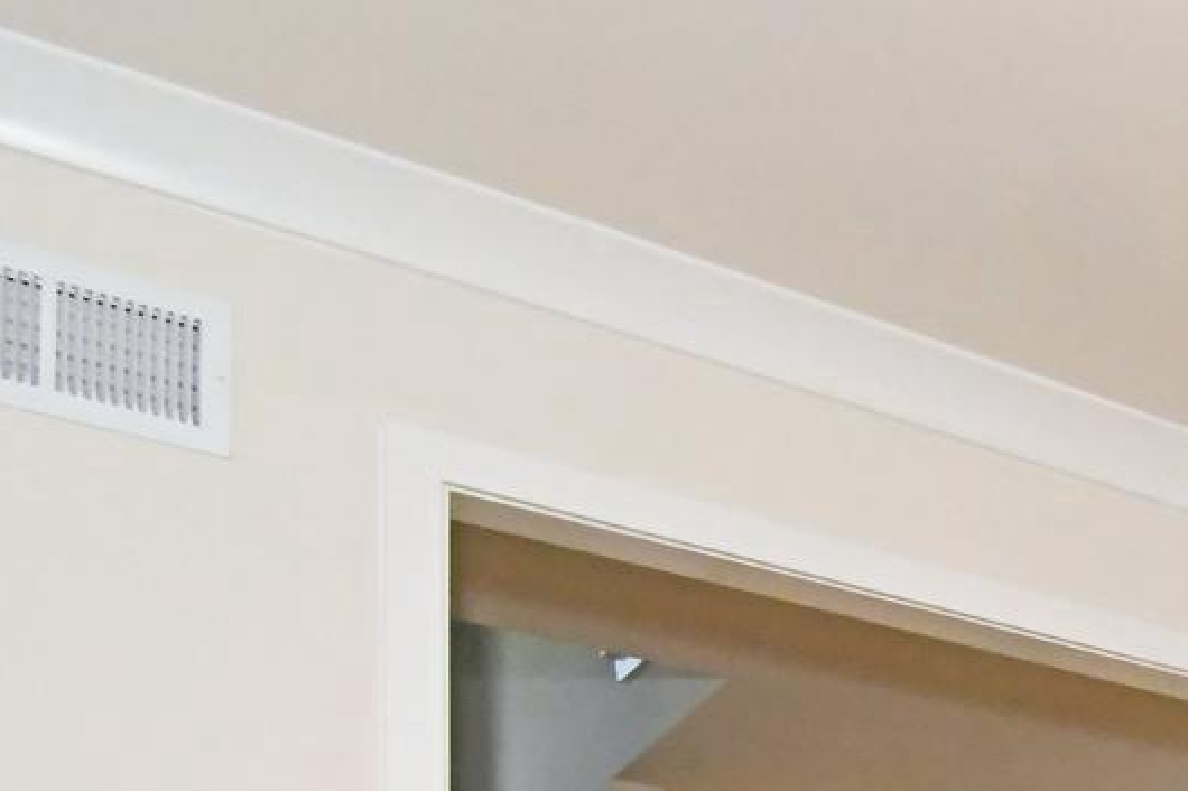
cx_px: 1914
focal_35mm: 58
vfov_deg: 18.9
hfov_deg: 24.2
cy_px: 1350
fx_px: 1913
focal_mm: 10
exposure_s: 1/250
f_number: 13
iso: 3200
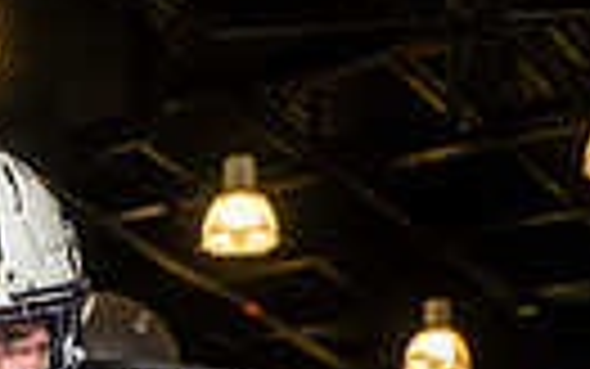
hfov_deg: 14.7
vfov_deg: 8.5
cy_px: 914
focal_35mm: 140
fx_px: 2252
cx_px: 5
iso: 500
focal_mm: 40
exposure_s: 1/250
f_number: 5.6
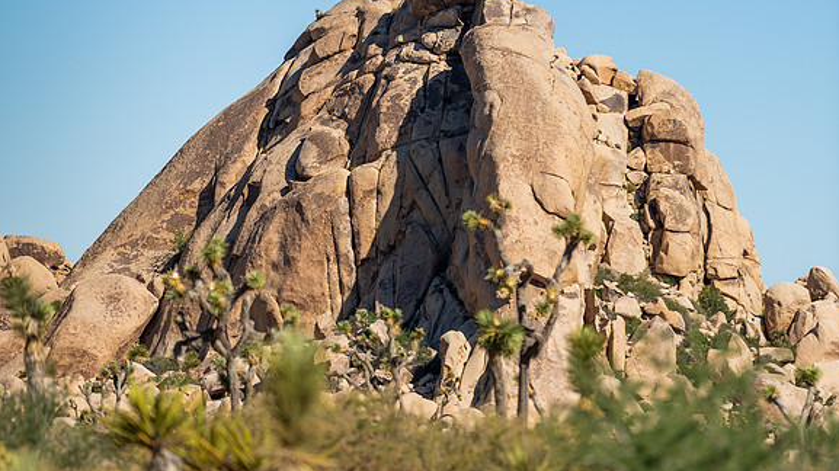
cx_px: 334
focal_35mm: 241
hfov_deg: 8.9
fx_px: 5359
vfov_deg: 5.0
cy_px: 141
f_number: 3.2
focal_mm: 190
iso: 125
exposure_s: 1/2500
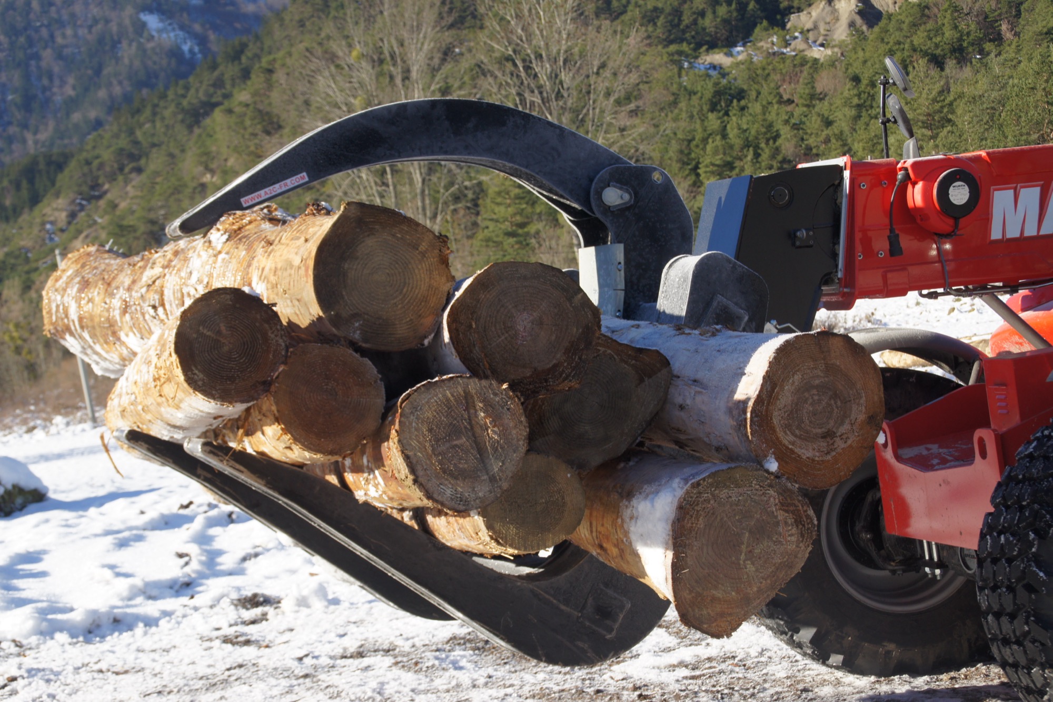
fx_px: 2193
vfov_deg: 18.2
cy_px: 351
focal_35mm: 75
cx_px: 526
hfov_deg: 27.0
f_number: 8
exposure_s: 1/250
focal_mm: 50
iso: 200
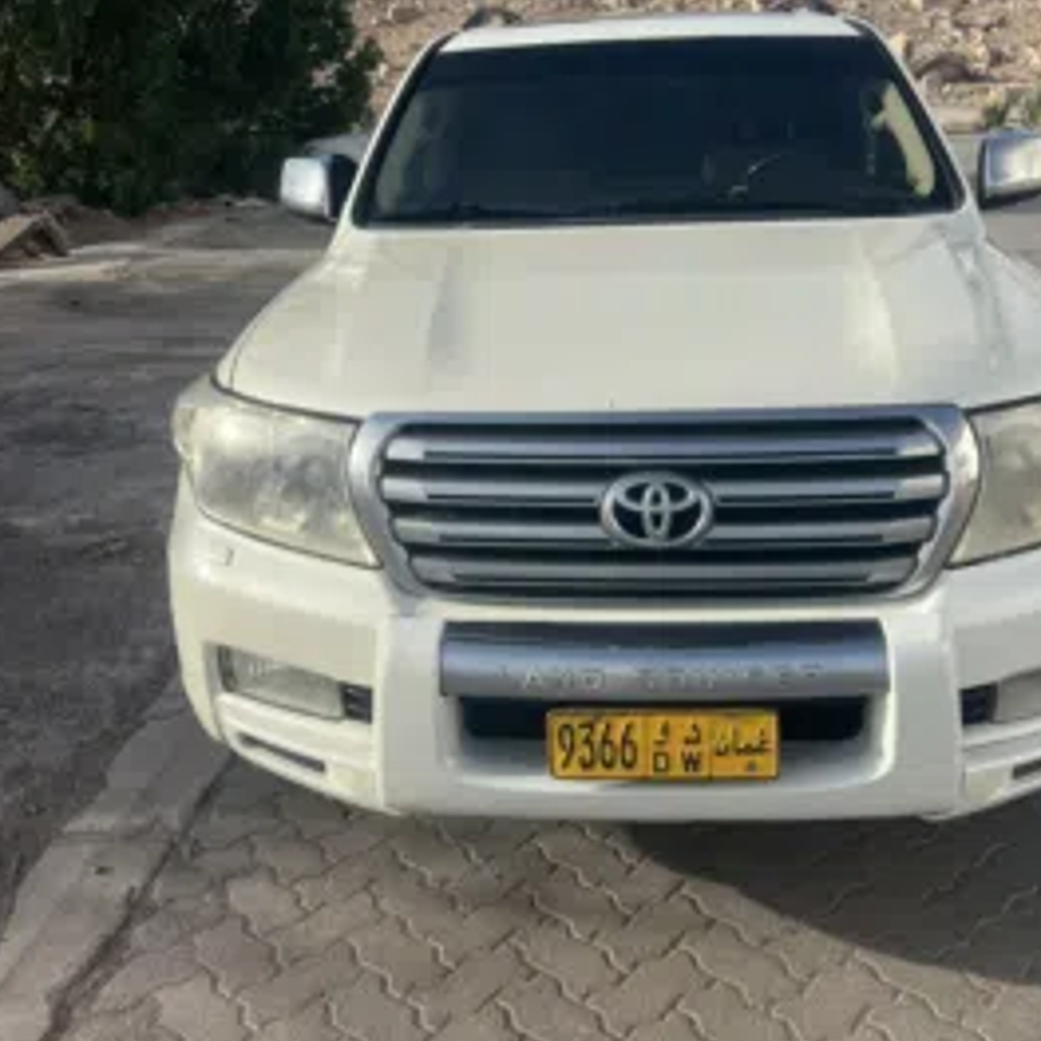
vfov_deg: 46.9
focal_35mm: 35
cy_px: 408
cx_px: 582
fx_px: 1191
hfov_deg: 47.1
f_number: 1.5
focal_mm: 5.7
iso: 50
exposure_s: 1/3460
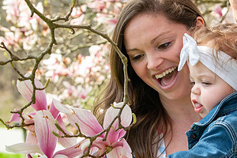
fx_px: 915
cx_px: 202
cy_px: 83
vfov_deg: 9.9
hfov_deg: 14.6
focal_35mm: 139
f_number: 8
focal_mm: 72
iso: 640
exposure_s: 1/400
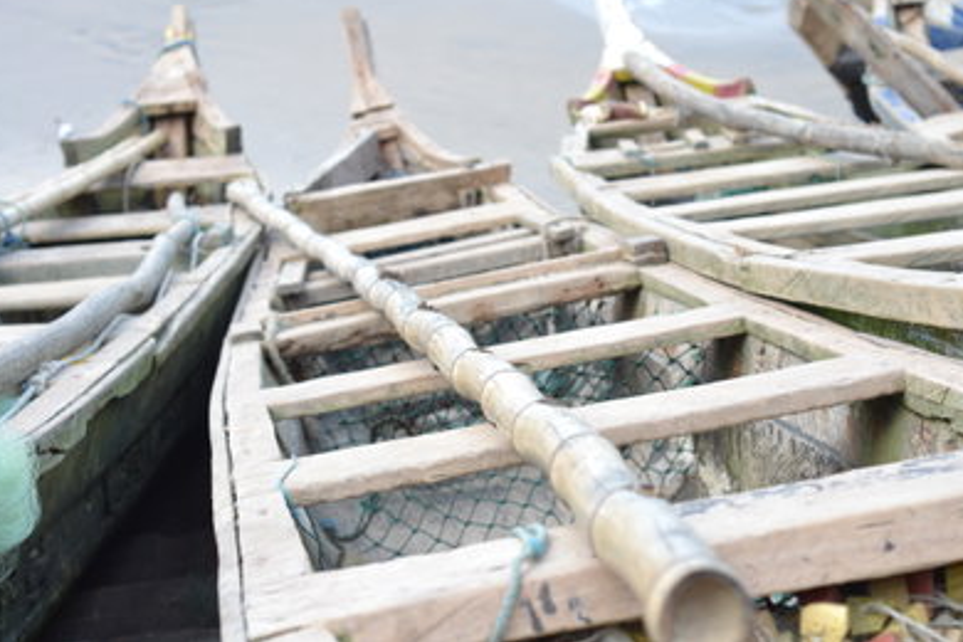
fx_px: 2060
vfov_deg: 17.7
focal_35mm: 77
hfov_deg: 26.3
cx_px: 477
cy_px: 315
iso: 100
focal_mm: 50
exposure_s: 1/160
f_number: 4
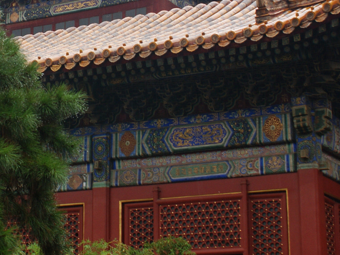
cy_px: 32
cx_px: 57
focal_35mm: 102
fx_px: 1002
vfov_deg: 14.4
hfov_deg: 19.0
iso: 100
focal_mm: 28
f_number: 8
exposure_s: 1/100
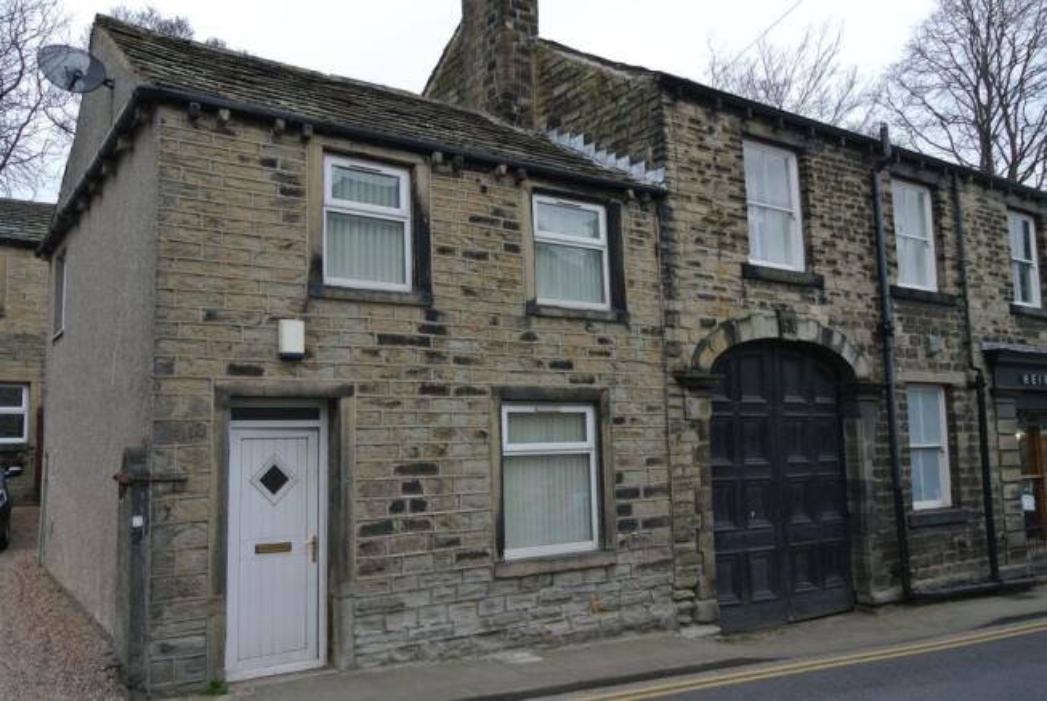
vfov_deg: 45.1
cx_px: 524
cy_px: 350
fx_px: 844
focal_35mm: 29
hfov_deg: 63.6
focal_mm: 11.1
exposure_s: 1/100
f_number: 5
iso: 200
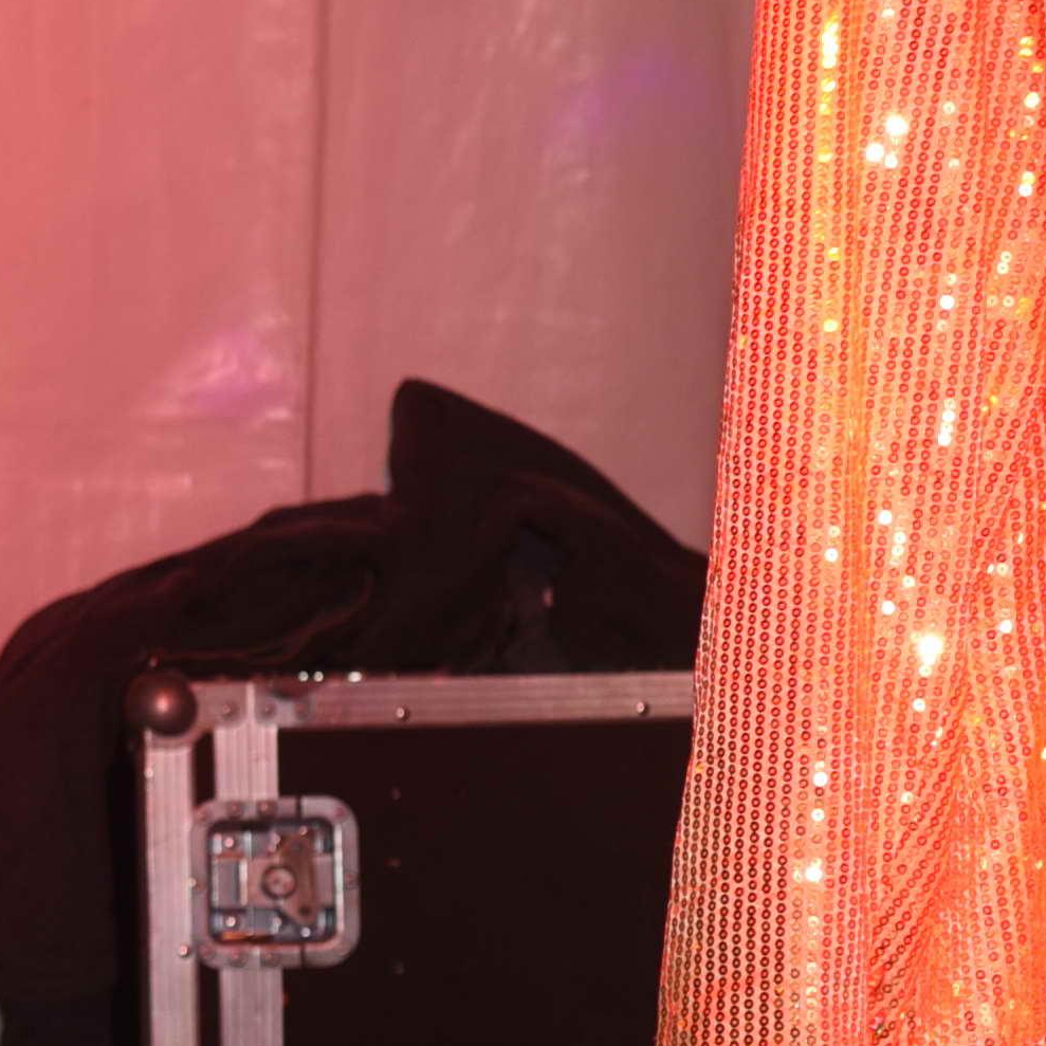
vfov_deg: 4.8
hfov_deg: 4.8
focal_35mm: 362
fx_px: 12376
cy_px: 611
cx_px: -327
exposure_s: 1/60
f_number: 5
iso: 200
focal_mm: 70
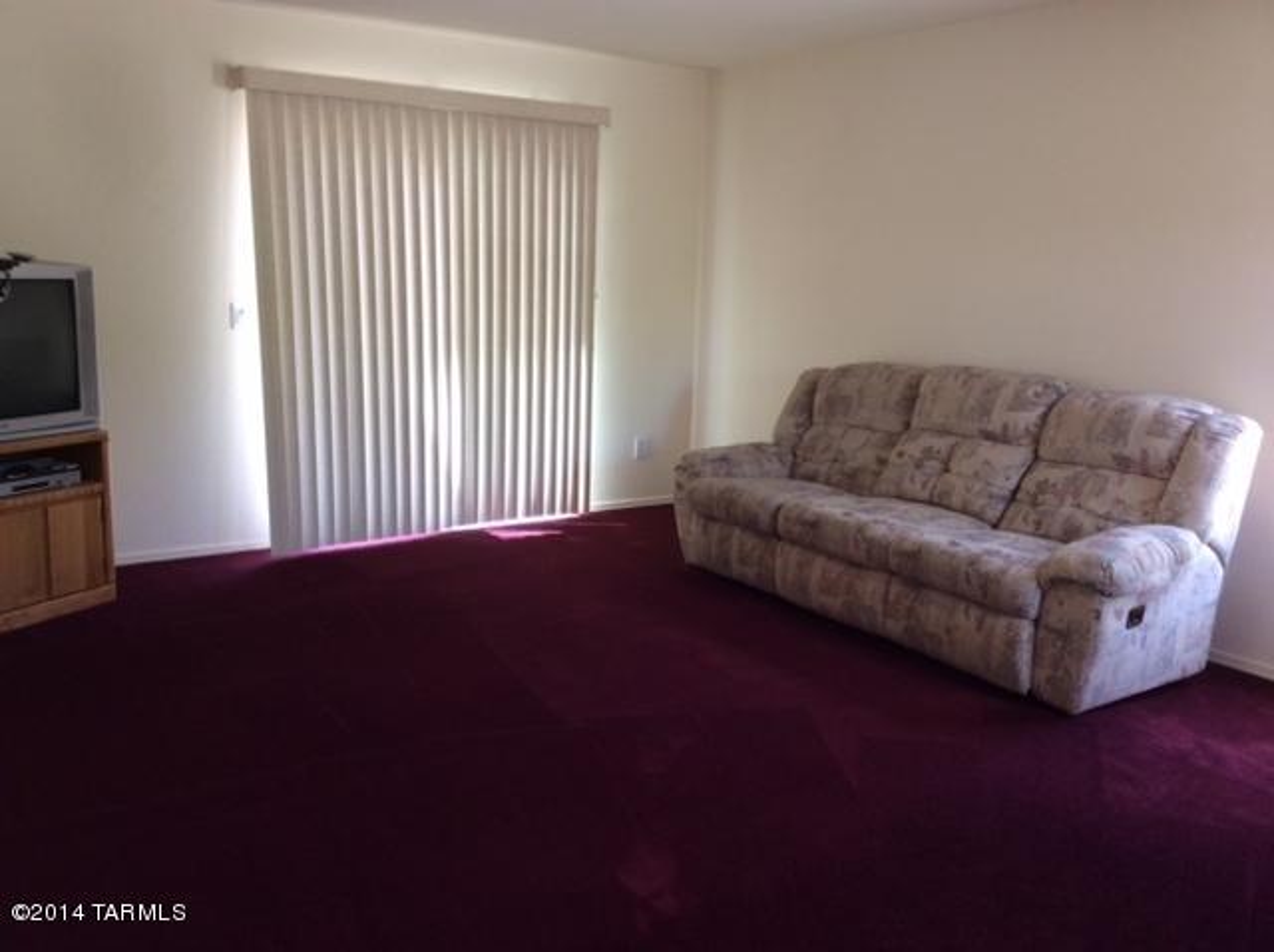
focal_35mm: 33
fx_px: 1213
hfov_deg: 55.4
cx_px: 637
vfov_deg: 42.8
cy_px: 476
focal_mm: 3.3
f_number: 2.4
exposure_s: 1/24
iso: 40
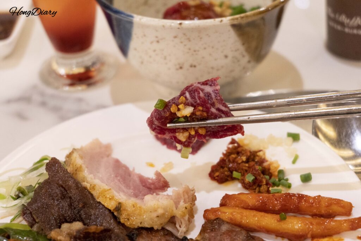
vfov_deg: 22.6
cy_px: 120
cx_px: 180
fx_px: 602
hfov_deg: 33.4
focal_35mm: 60
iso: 4000
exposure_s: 1/60
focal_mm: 60
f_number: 5.6
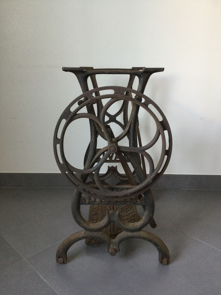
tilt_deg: -15.6
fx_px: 264
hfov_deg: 45.4
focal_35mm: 31
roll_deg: -0.6
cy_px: 148
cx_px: 110
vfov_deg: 58.4
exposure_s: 1/33
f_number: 2.4
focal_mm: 3.3
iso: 160
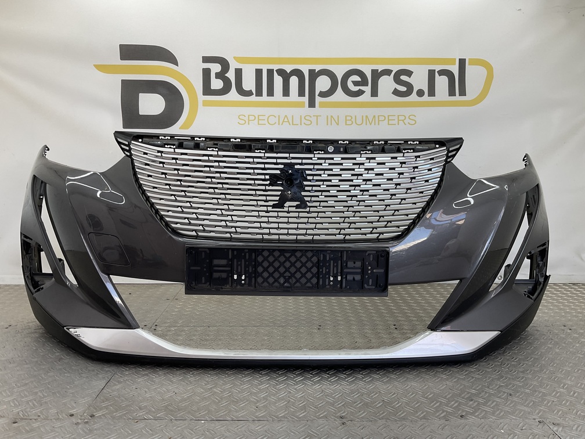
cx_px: 292
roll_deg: -1.5
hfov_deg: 61.7
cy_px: 220
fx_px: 490
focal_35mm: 29
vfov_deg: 48.2
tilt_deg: -7.6
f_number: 1.8
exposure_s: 1/118
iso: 16
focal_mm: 3
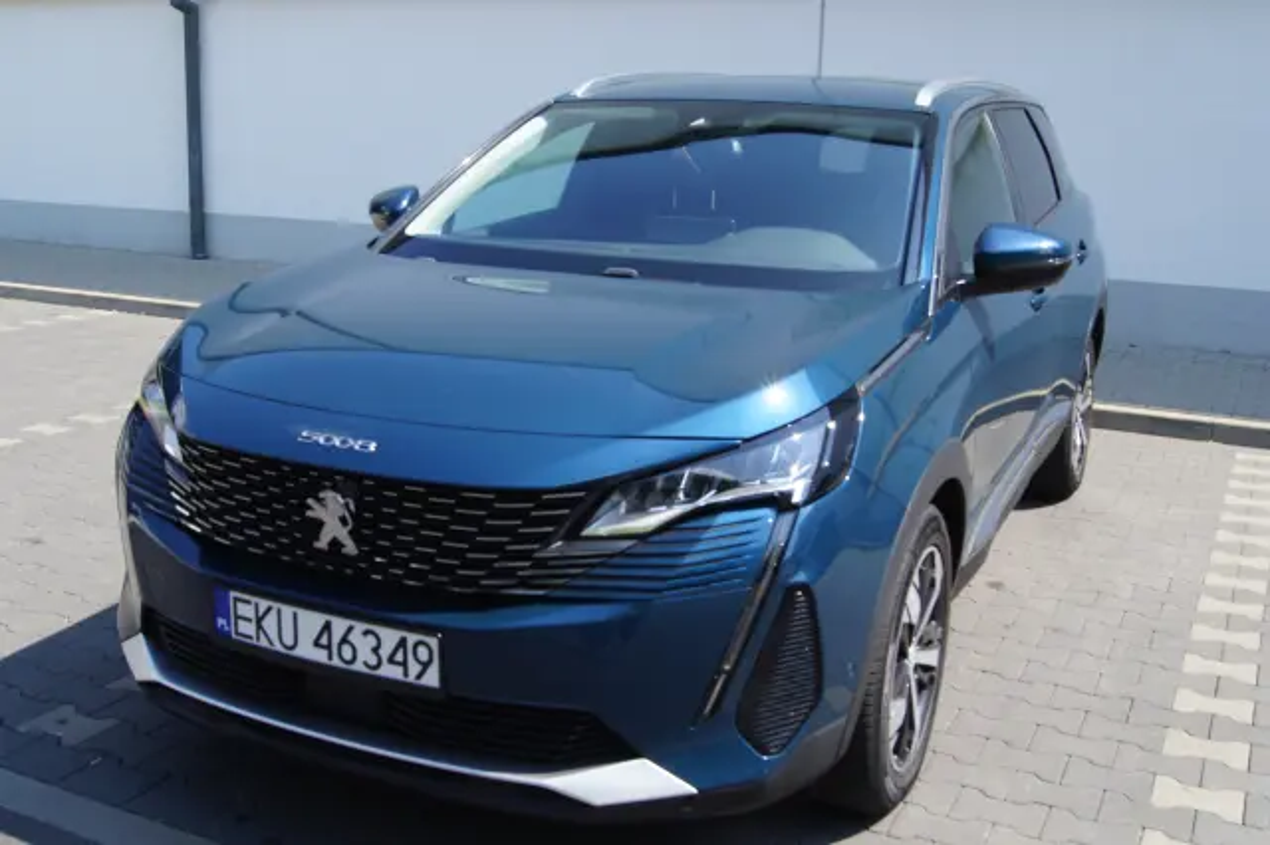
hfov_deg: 53.2
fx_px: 1269
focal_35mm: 36
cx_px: 635
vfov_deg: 36.8
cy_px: 422
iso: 100
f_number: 11
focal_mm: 24
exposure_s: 1/60
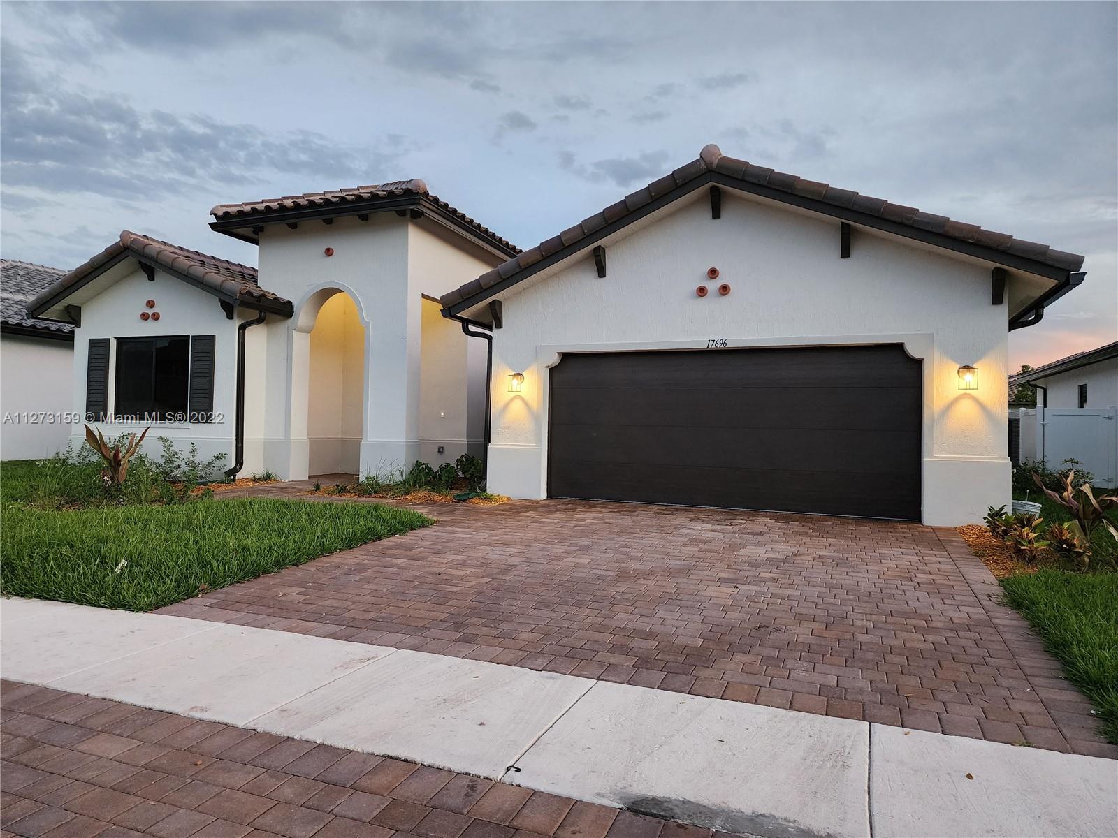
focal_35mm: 23
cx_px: 559
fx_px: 743
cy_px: 419
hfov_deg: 73.9
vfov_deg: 58.9
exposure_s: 1/120
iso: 500
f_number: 1.8
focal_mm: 6.4
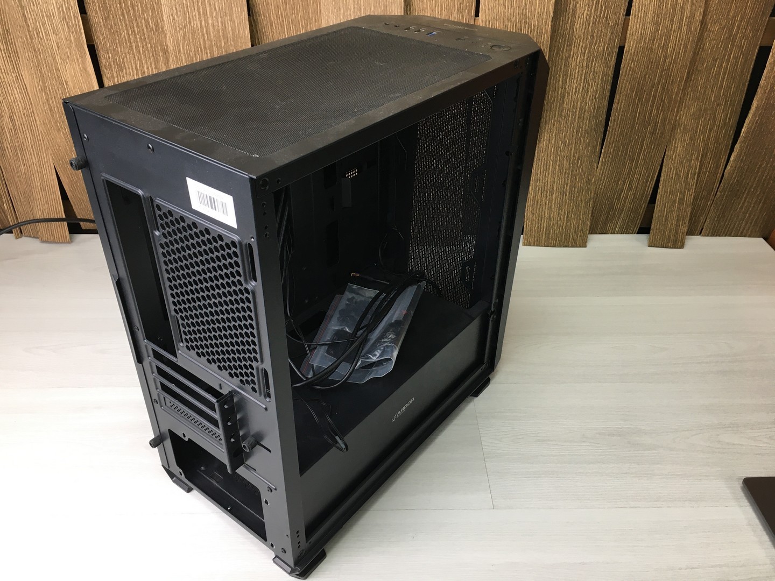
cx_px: 388
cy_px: 290
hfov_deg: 61.7
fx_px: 649
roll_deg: +0.2
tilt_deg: -35.2
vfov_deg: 48.2
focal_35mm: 29
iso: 32
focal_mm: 4.15
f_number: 2.2
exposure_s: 1/33
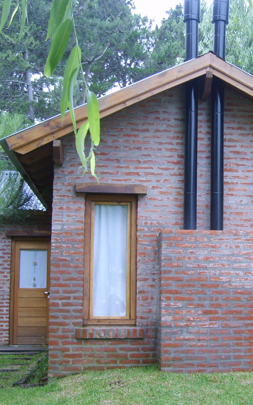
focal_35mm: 60
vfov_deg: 33.9
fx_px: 662
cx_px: 254
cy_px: 240
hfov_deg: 20.9
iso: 82
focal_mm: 5.8
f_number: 2.8
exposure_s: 1/30
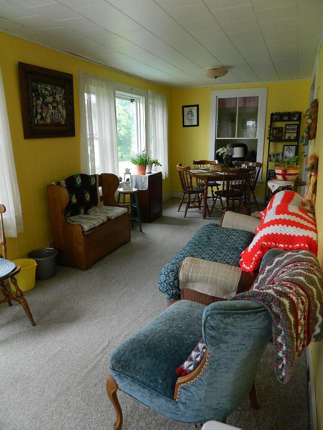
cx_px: 162
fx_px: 311
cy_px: 215
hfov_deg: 54.9
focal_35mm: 25
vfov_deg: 69.4
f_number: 3.1
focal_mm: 4.5
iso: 110
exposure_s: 1/30
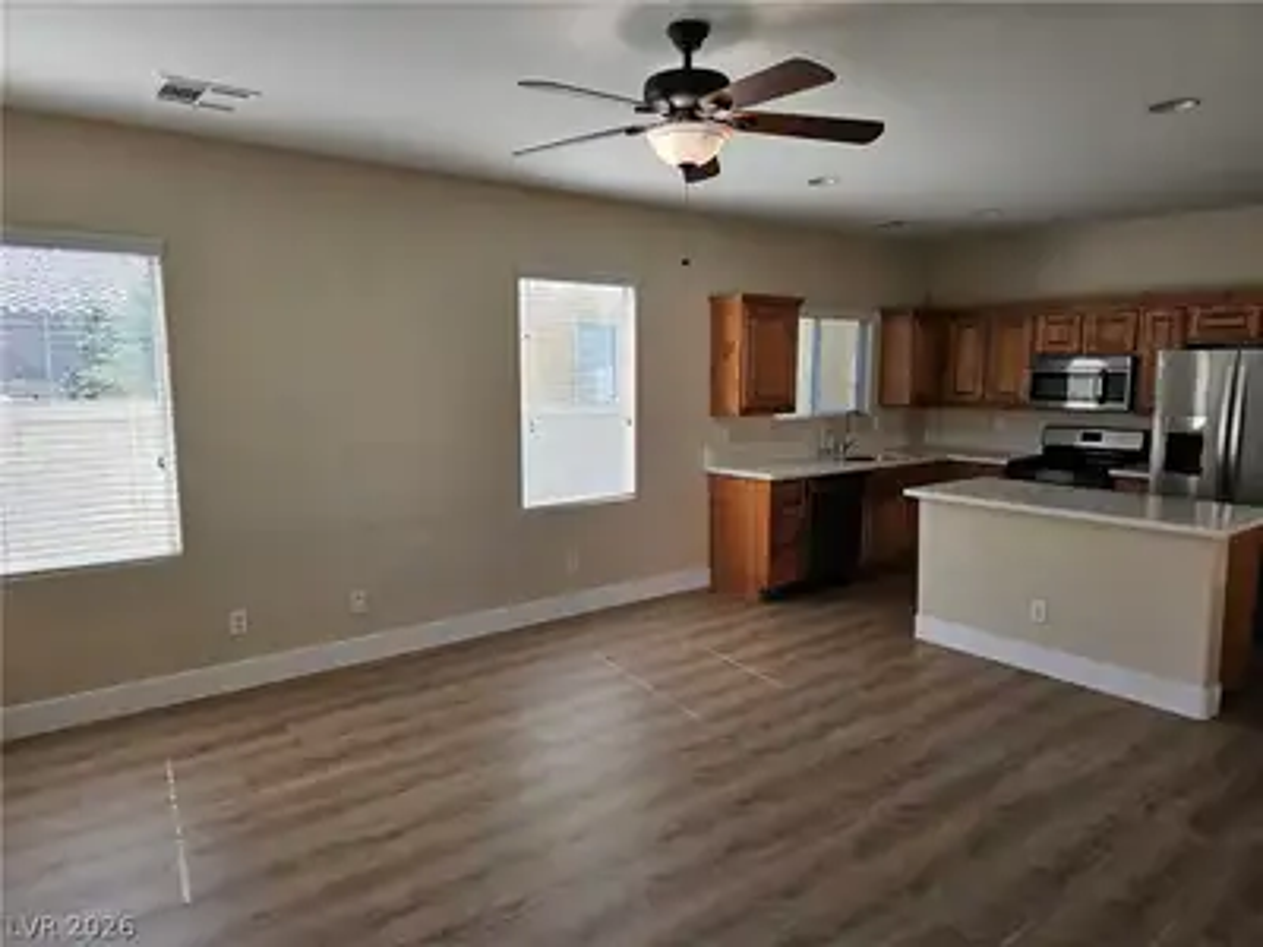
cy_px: 474
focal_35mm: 23
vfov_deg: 58.9
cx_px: 632
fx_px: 839
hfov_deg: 73.9
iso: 40
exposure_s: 1/207
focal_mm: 6.3
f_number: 1.7
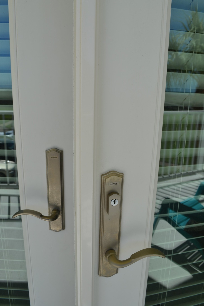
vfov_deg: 67.4
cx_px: 102
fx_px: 229
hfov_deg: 47.9
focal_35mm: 27
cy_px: 153
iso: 100
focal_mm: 18
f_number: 7.1
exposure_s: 1/200
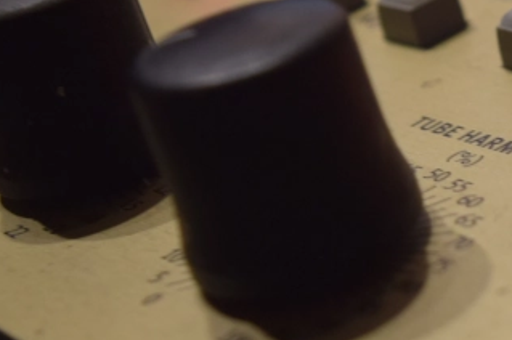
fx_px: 1605
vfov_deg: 12.1
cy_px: 260
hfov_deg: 17.0
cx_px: 671
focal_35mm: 113
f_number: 4
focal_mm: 20
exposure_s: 1/10
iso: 400
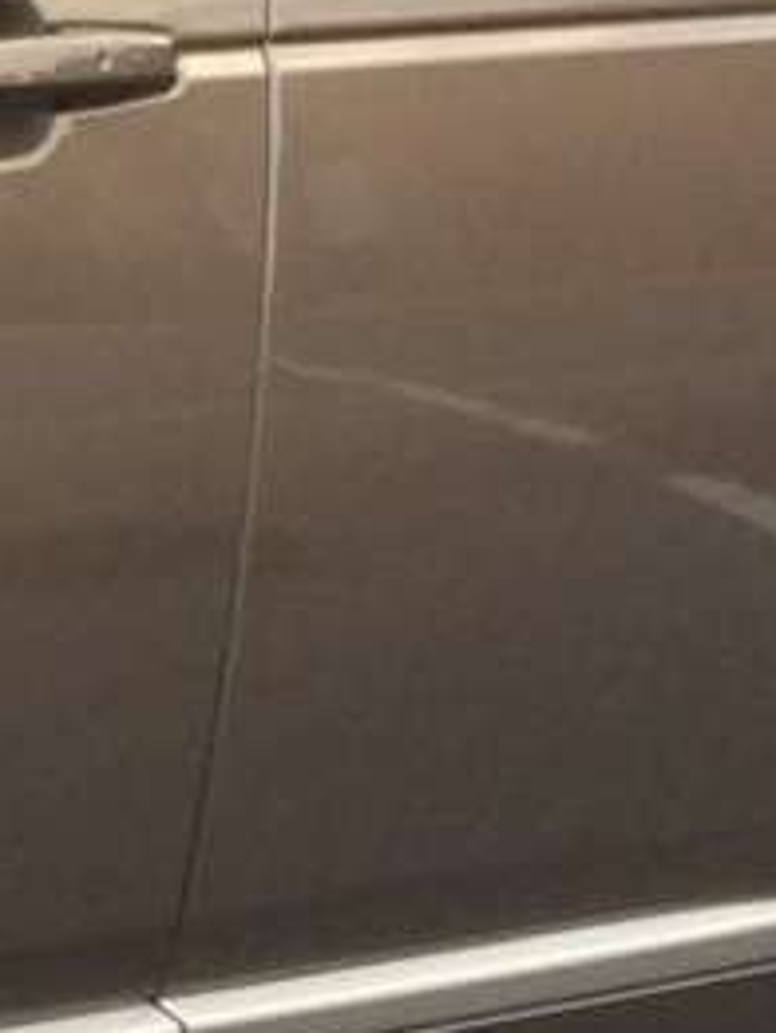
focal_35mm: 222
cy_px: 823
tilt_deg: -14.4
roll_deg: -0.1
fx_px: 6630
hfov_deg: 6.0
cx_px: -1813
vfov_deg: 8.9
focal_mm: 4.15
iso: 50
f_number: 2.2
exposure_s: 1/120
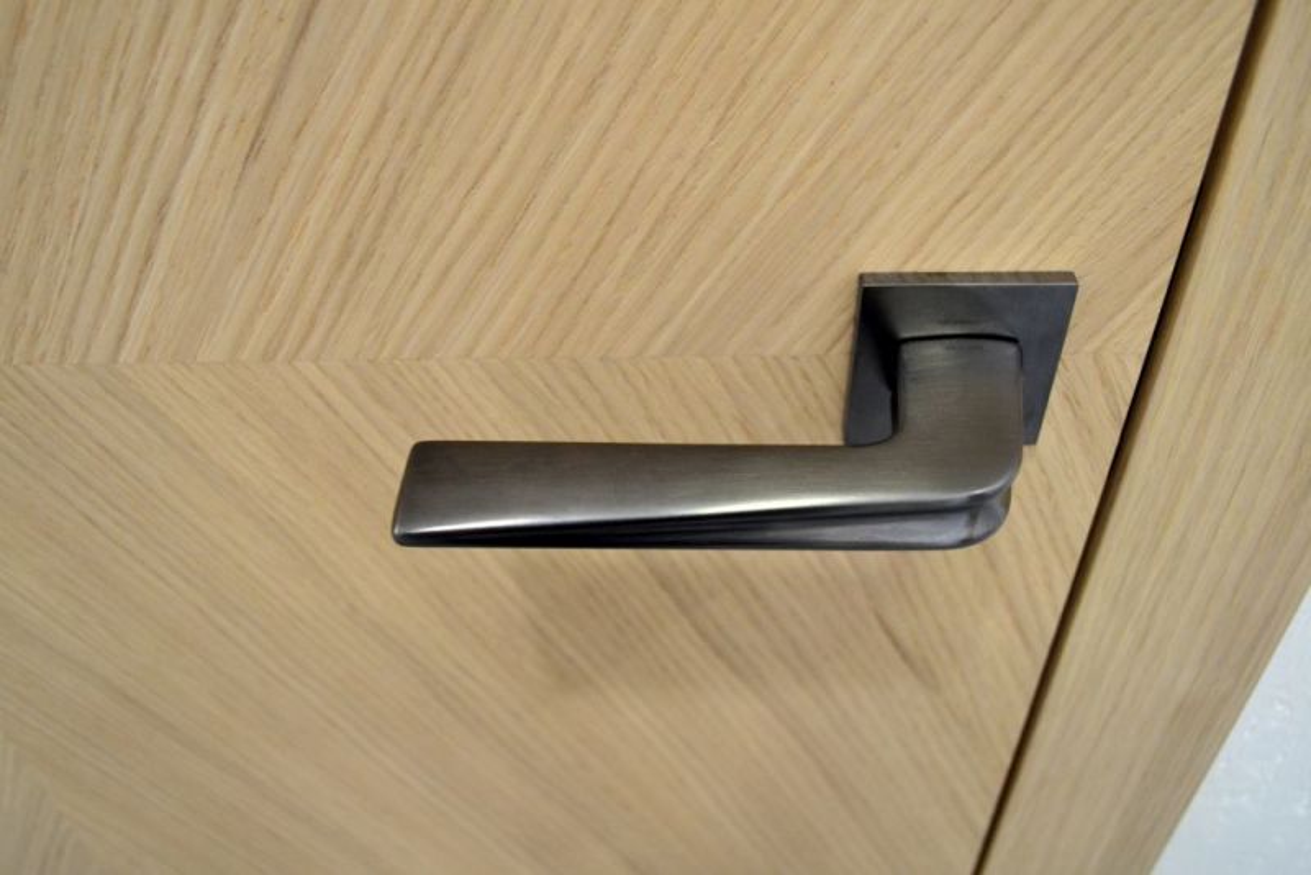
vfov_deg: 40.0
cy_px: 438
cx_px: 656
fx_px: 1202
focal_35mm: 33
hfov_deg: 57.2
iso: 400
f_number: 3.8
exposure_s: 1/30
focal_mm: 22
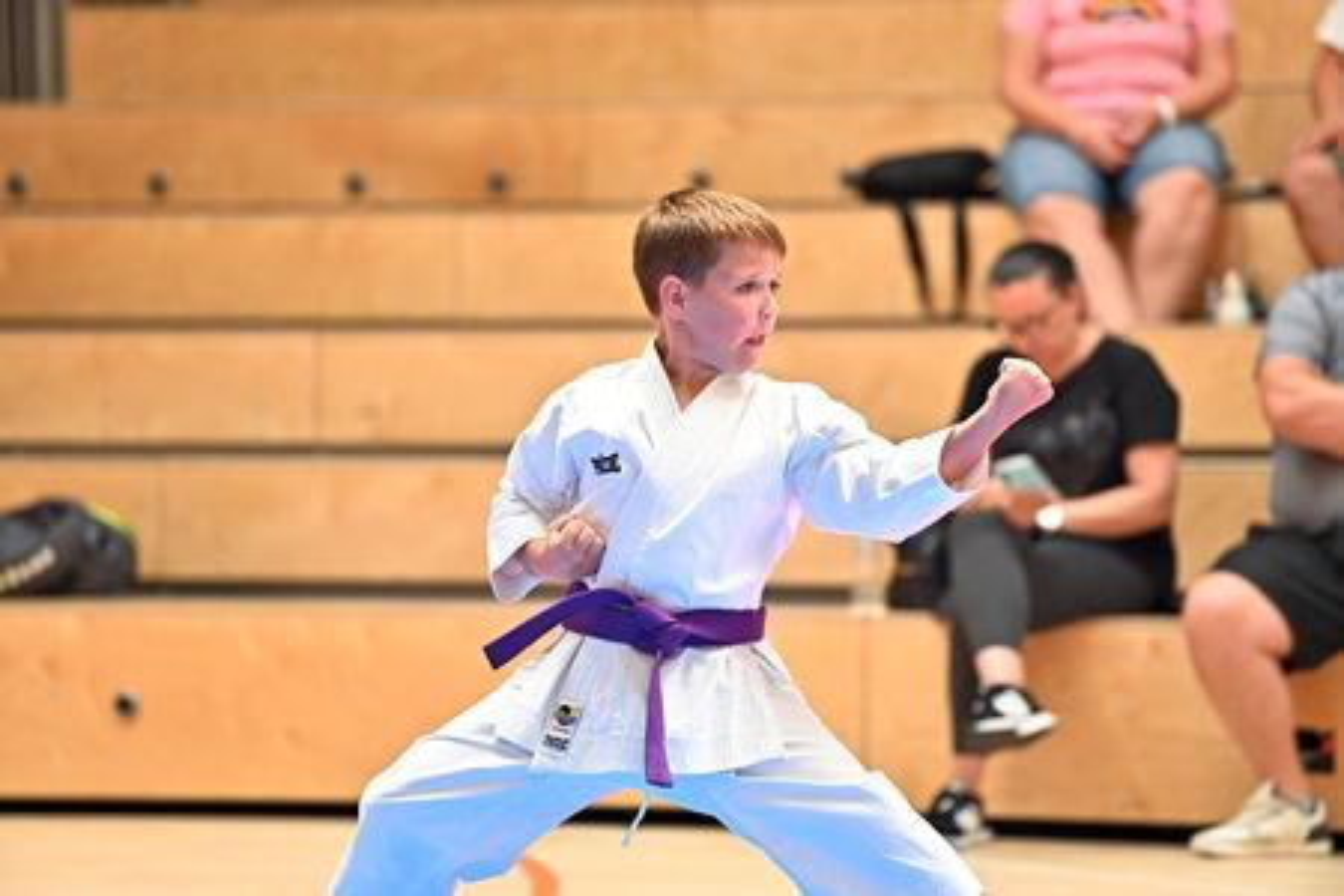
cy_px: 448
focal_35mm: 195
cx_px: 672
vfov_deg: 7.0
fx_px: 7279
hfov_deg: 10.5
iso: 2000
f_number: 2.8
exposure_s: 1/1250
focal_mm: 195
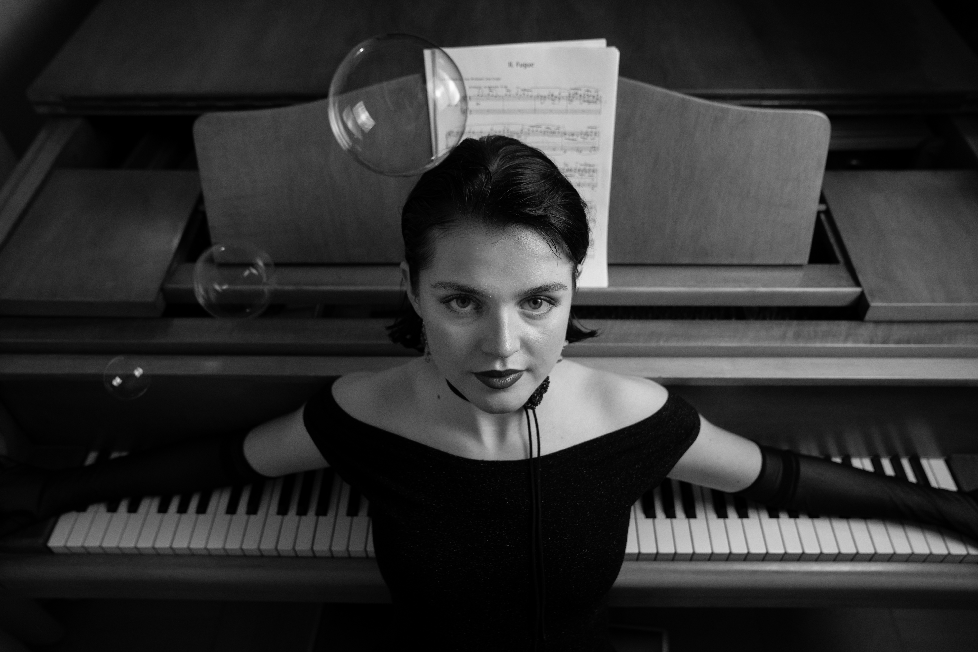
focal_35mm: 29
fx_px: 788
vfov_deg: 45.0
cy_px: 326
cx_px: 489
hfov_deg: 63.7
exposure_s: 1/125
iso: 800
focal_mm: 29
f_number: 4
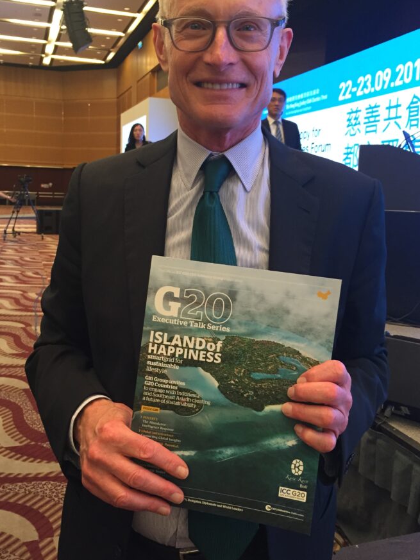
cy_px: 256
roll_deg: -1.4
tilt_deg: -7.5
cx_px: 215
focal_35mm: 34
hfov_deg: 41.8
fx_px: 550
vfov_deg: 53.9
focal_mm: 4.15
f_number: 2.2
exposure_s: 1/30
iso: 160
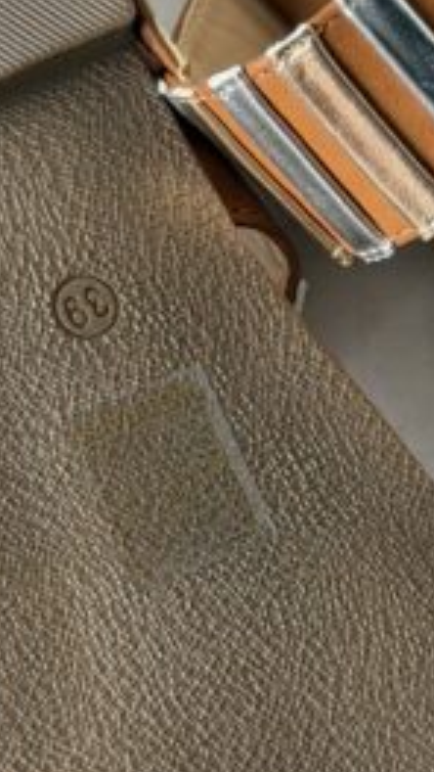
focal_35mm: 159
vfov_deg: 13.5
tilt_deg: -72.1
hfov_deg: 7.6
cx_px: 340
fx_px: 3252
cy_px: 299
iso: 320
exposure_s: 1/100
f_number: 1.78
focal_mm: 6.76
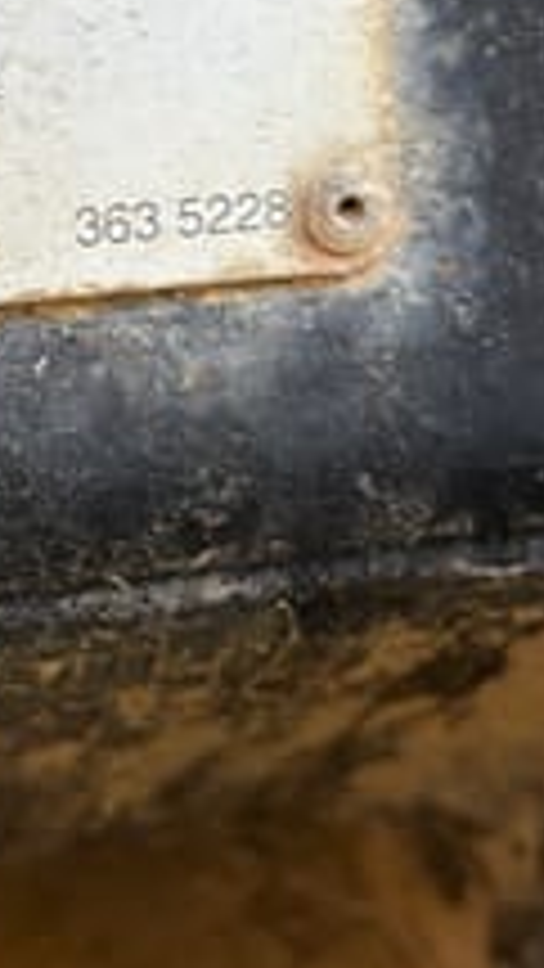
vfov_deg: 21.1
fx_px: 2589
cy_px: 360
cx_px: -139
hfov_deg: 11.7
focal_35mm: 101
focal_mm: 5.96
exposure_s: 1/87
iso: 125
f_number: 1.6
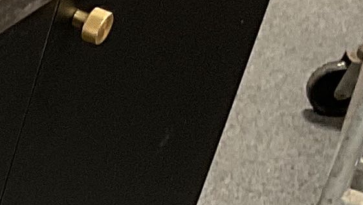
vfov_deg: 5.3
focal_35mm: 227
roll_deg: -5.3
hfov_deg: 8.4
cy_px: 383
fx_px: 2186
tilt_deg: -37.7
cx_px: -601
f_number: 1.8
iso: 80
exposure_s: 1/50
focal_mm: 3
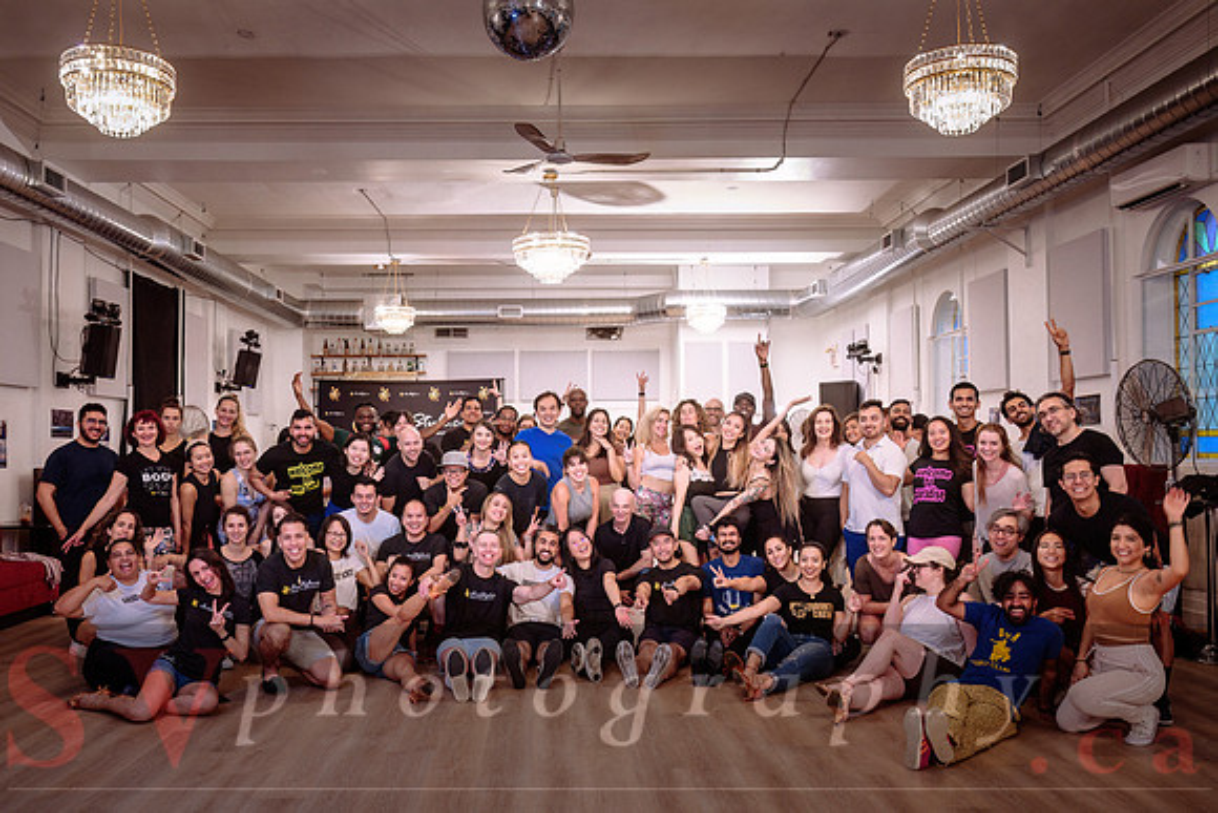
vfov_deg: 43.7
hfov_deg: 62.0
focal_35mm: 30
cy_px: 439
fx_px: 1012
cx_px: 560
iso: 1250
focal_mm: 24
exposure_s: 1/60
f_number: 4.5
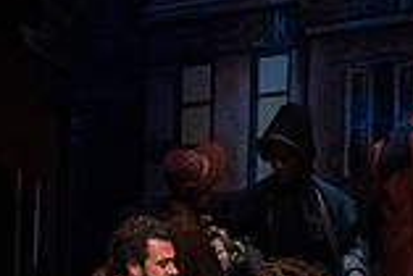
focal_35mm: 574
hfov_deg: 3.6
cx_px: 287
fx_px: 6591
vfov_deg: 2.4
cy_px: 361
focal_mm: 155
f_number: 13
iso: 16000
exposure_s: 1/400
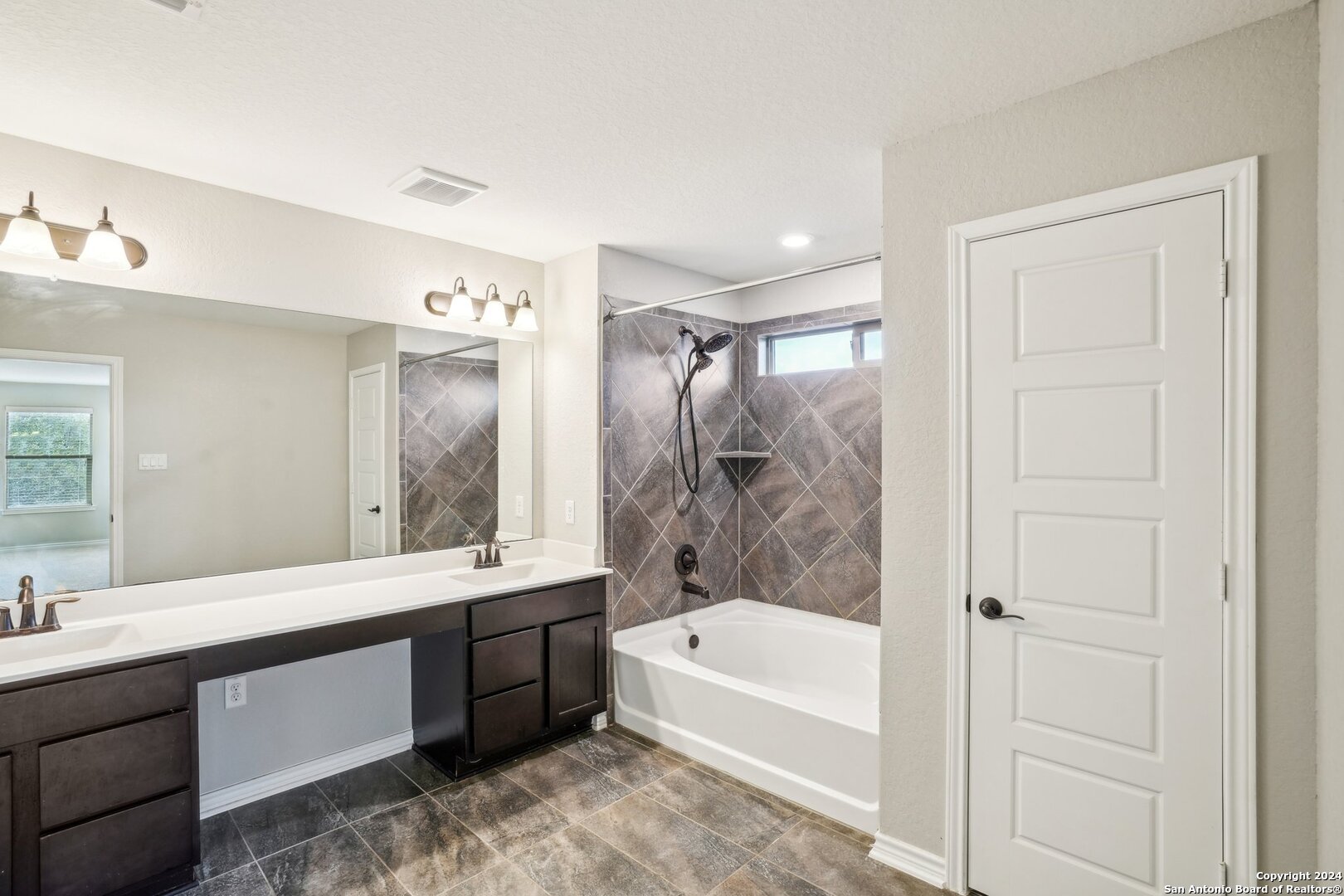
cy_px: 448
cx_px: 672
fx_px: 597
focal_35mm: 16
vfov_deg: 73.7
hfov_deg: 96.7
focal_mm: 16
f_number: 8
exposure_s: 1/10
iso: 400
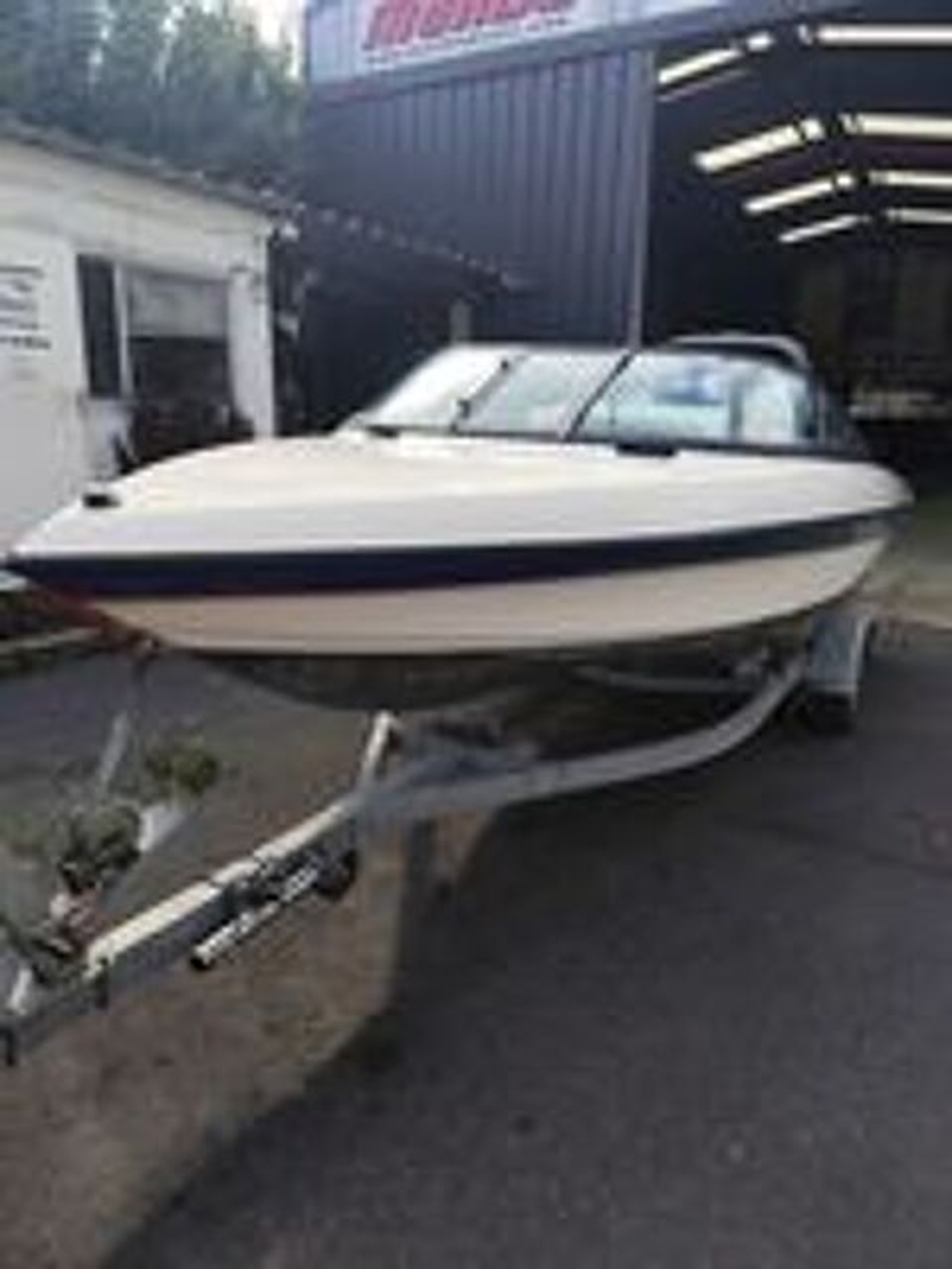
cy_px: 634
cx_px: 476
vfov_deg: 73.9
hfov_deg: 58.9
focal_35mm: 23
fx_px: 843
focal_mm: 6.14
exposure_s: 1/649
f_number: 1.65
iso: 50
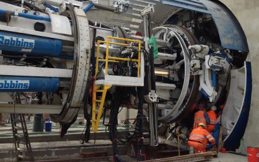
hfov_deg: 49.3
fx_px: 282
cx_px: 125
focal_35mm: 40
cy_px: 63
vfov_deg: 31.9
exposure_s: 1/428
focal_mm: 4.28
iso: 50
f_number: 2.4
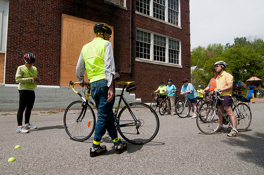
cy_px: 88
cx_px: 132
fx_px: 154
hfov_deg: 81.3
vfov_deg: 59.3
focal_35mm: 21
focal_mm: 14
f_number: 5.6
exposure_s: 1/3200
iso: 400
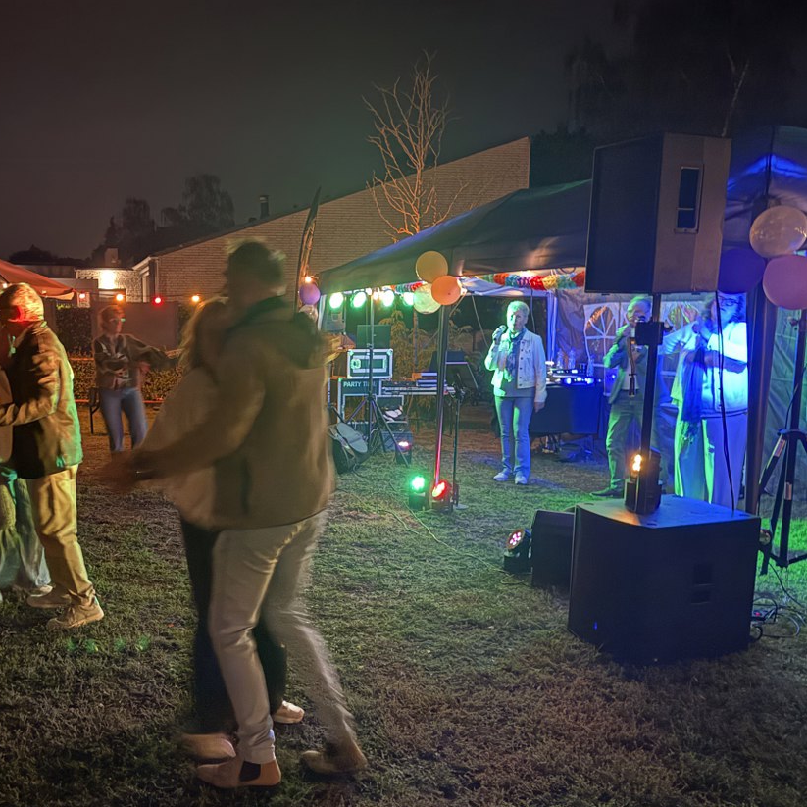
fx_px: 870
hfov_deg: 48.4
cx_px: 236
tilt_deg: -9.5
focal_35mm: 33
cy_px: 470
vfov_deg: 49.5
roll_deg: +1.1
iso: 2000
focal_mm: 6.76
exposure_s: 1/14
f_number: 1.78
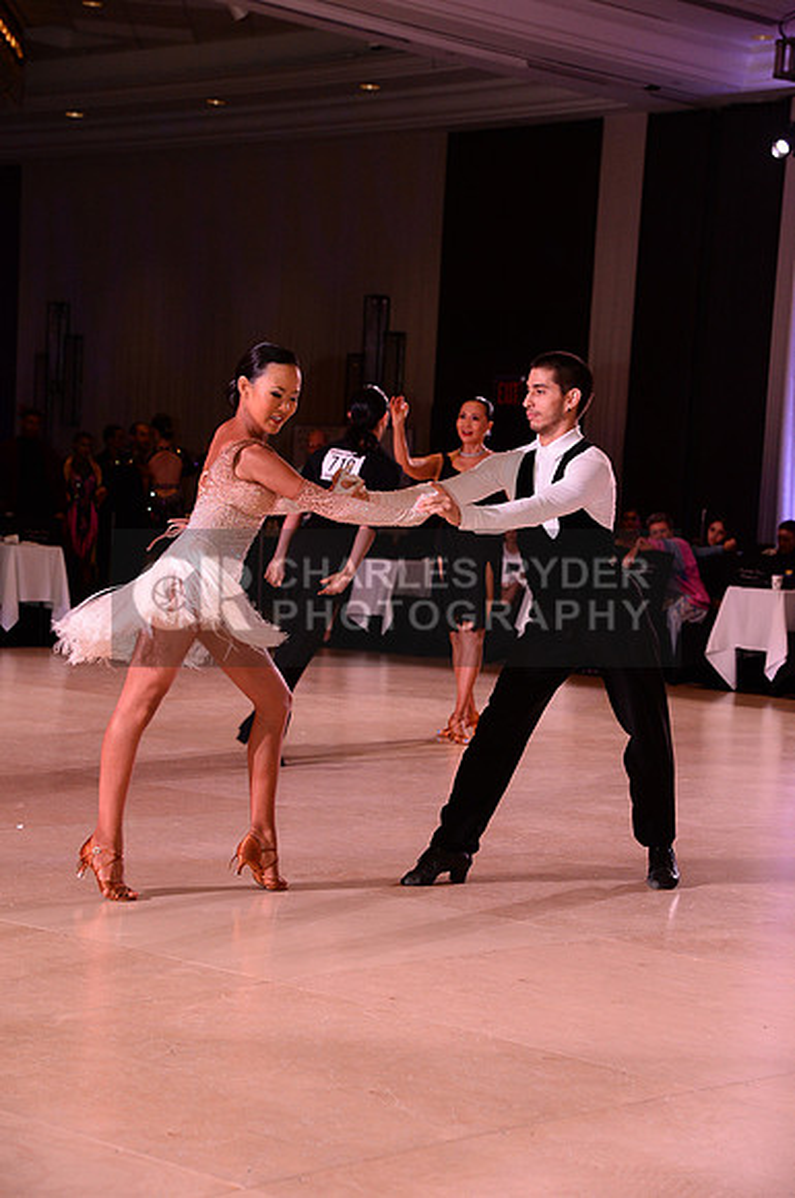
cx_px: 398
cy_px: 599
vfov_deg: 26.0
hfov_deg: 17.4
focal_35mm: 78
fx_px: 2591
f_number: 6.3
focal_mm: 78
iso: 2500
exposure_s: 1/250
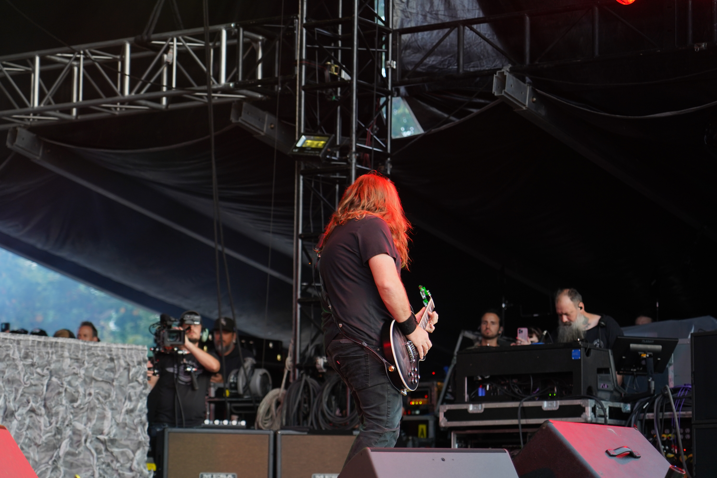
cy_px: 239
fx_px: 2091
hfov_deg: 19.5
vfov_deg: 13.0
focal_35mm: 105
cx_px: 358
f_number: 4
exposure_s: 1/125
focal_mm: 105
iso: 500
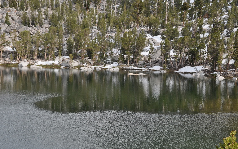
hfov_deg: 34.5
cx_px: 119
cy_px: 78
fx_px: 383
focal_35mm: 59
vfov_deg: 22.0
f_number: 11
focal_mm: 38
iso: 200
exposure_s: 1/125
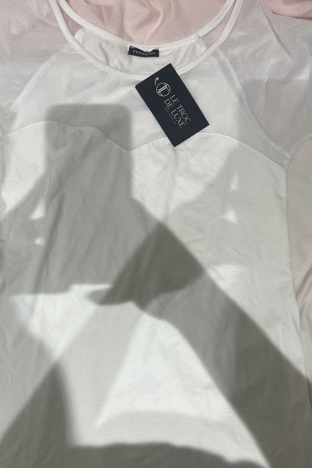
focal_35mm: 36
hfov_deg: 36.8
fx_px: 468
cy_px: 268
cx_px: 130
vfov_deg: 52.9
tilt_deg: -80.2
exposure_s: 1/100
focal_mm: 5.7
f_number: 1.5
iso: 125
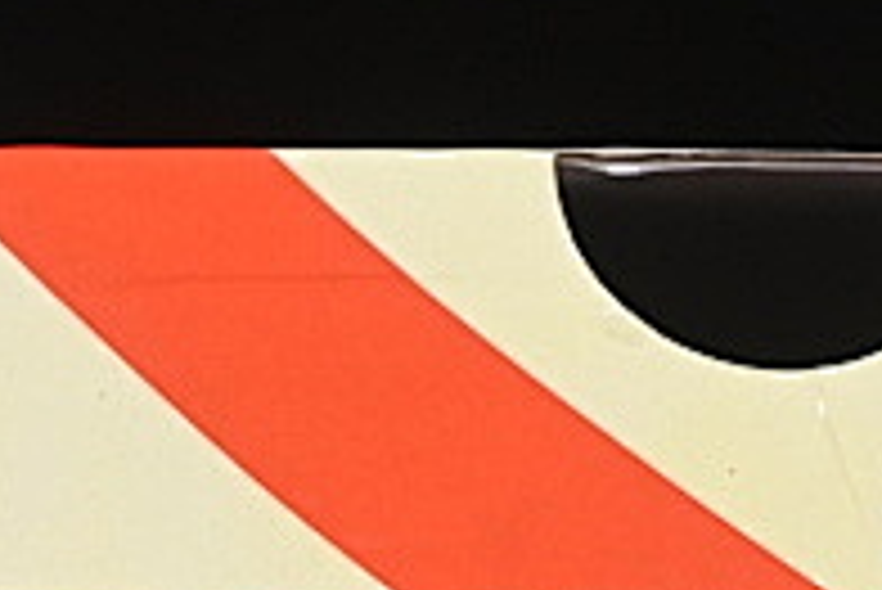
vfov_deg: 3.3
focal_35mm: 413
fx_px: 10126
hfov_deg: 5.0
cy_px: 585
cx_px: 756
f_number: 8
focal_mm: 50
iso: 160
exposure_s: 1/80
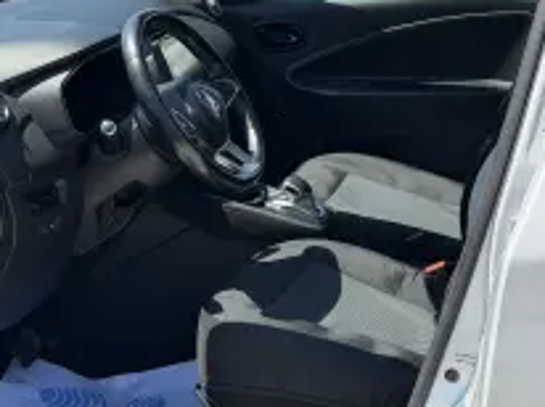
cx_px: 328
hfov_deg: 23.3
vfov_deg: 17.5
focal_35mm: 84
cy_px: 222
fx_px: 1321
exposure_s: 1/2273
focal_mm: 6.76
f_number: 1.78
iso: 80
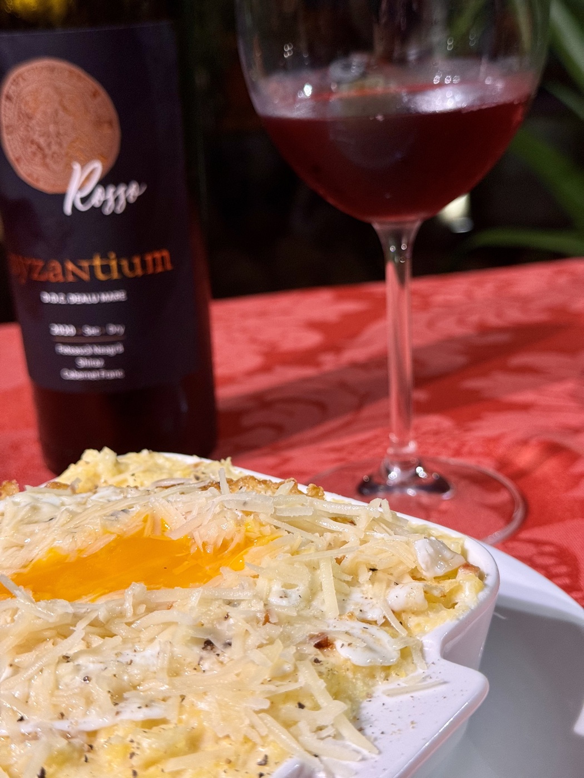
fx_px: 1080
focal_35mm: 48
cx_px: 292
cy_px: 389
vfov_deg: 39.7
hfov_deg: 30.3
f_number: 1.78
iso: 80
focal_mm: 6.76
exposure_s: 1/60
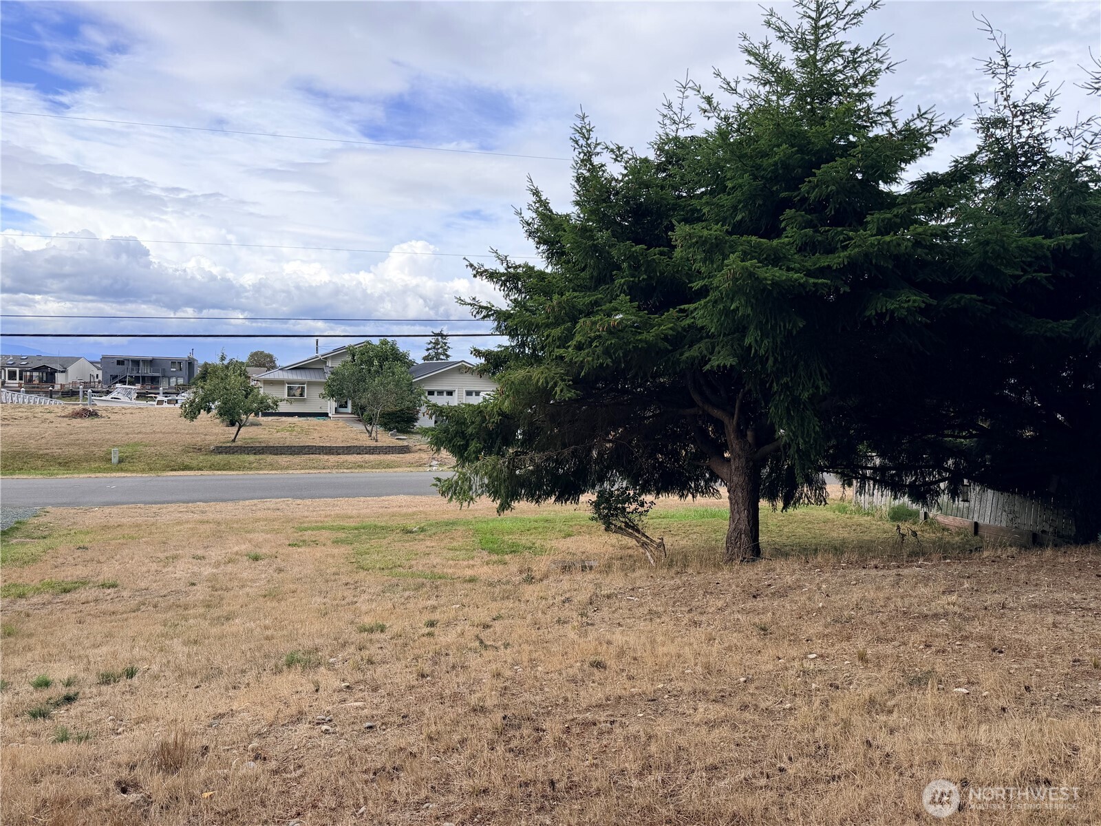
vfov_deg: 56.8
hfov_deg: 71.6
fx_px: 763
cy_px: 413
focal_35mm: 24
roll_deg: -1.5
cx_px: 550
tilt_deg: -2.2
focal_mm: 6.76
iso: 100
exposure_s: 1/4167
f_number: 1.78
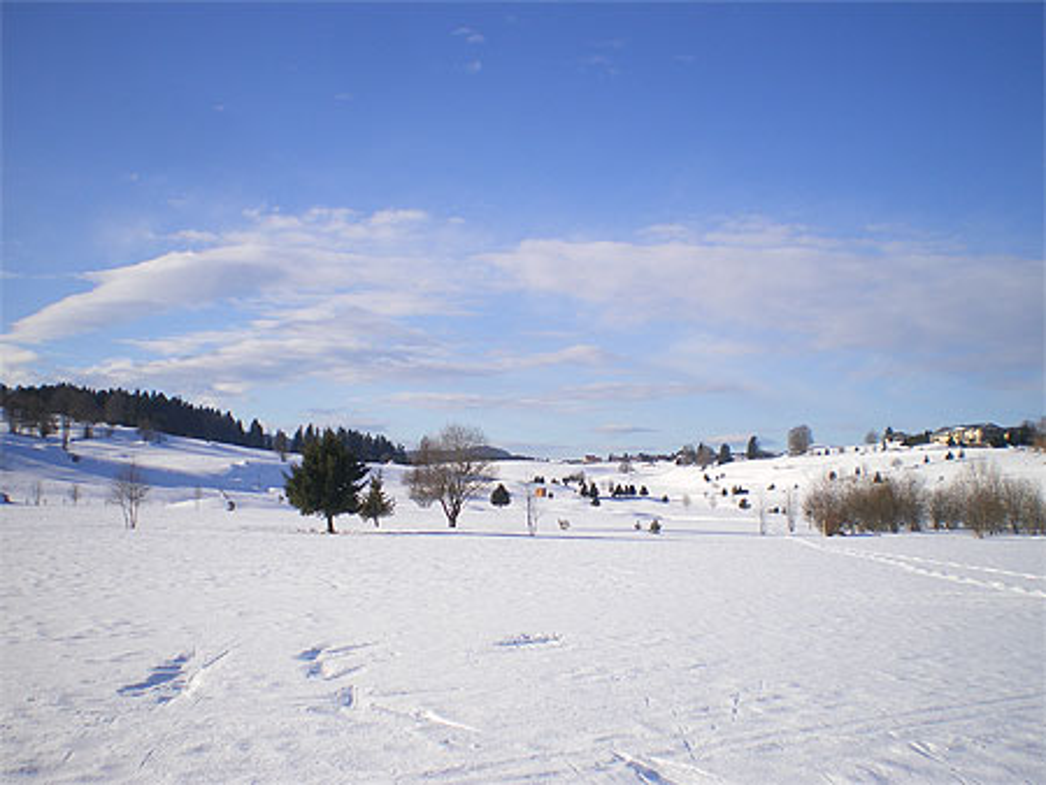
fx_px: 1088
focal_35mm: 36
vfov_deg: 39.7
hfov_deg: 51.3
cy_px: 392
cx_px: 523
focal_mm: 6.3
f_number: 4.6
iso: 50
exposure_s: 1/400
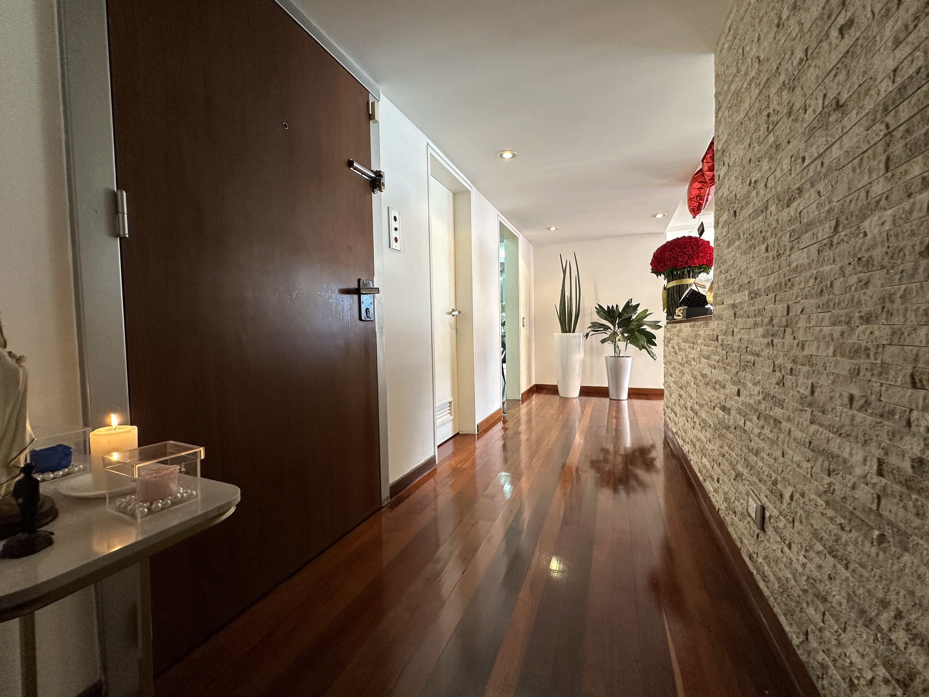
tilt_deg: -2.6
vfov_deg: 85.7
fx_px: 376
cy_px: 348
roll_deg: +1.2
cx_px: 464
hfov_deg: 102.1
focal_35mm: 14
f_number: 2.2
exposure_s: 1/60
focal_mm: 2.22
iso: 160
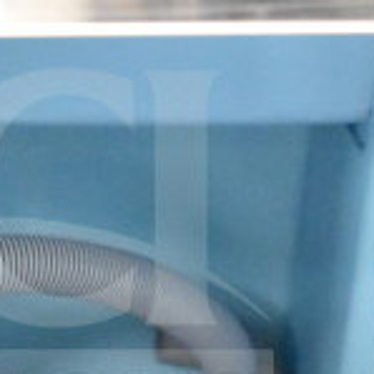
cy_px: 270
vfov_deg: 12.8
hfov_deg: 12.7
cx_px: -10
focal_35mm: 136
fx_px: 1662
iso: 12800
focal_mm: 26
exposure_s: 1/40
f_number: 4
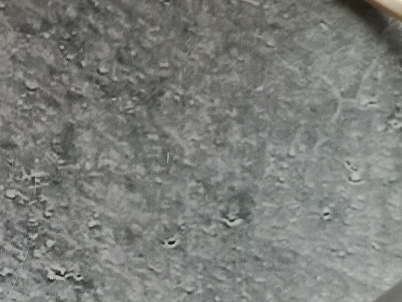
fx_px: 1359
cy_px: 442
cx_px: -4
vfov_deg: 12.1
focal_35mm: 117
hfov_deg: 16.5
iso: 50
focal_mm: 3.79
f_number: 2
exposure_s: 1/50
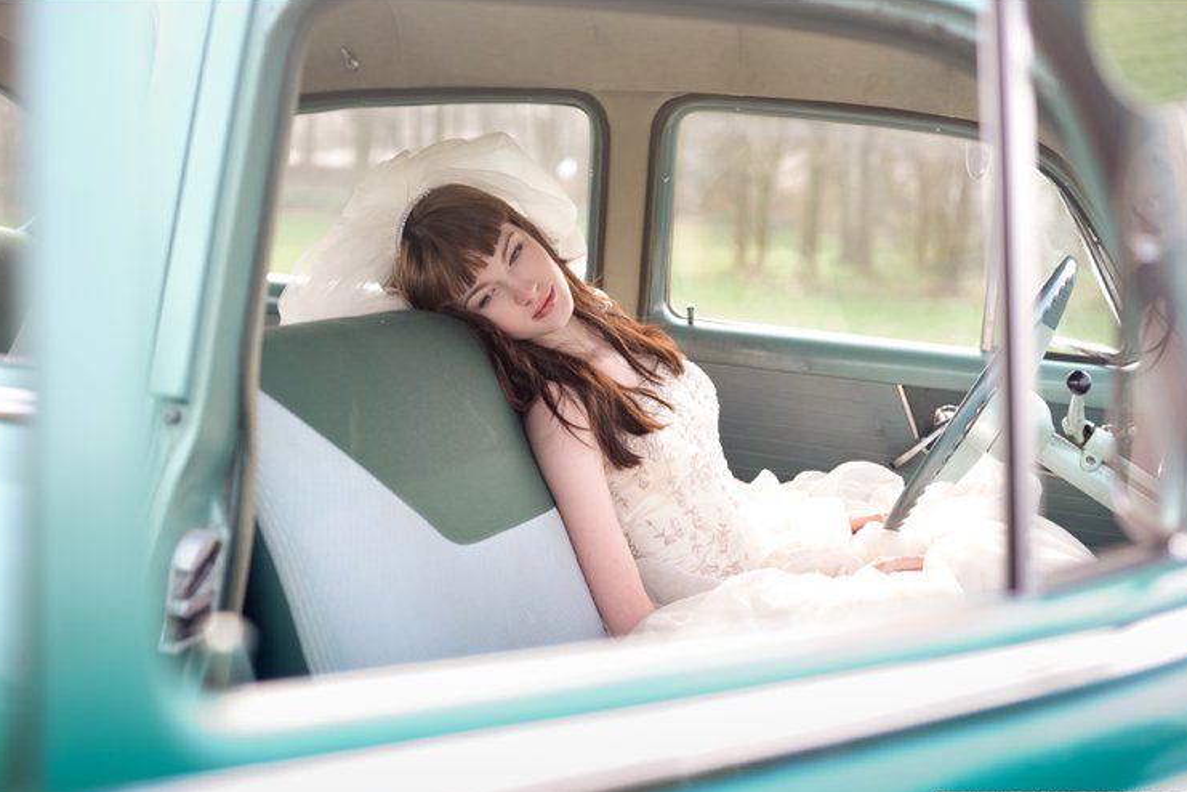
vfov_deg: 25.1
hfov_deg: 36.9
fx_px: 1780
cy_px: 419
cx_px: 596
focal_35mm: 54
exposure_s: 1/250
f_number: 3.2
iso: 250
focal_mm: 50
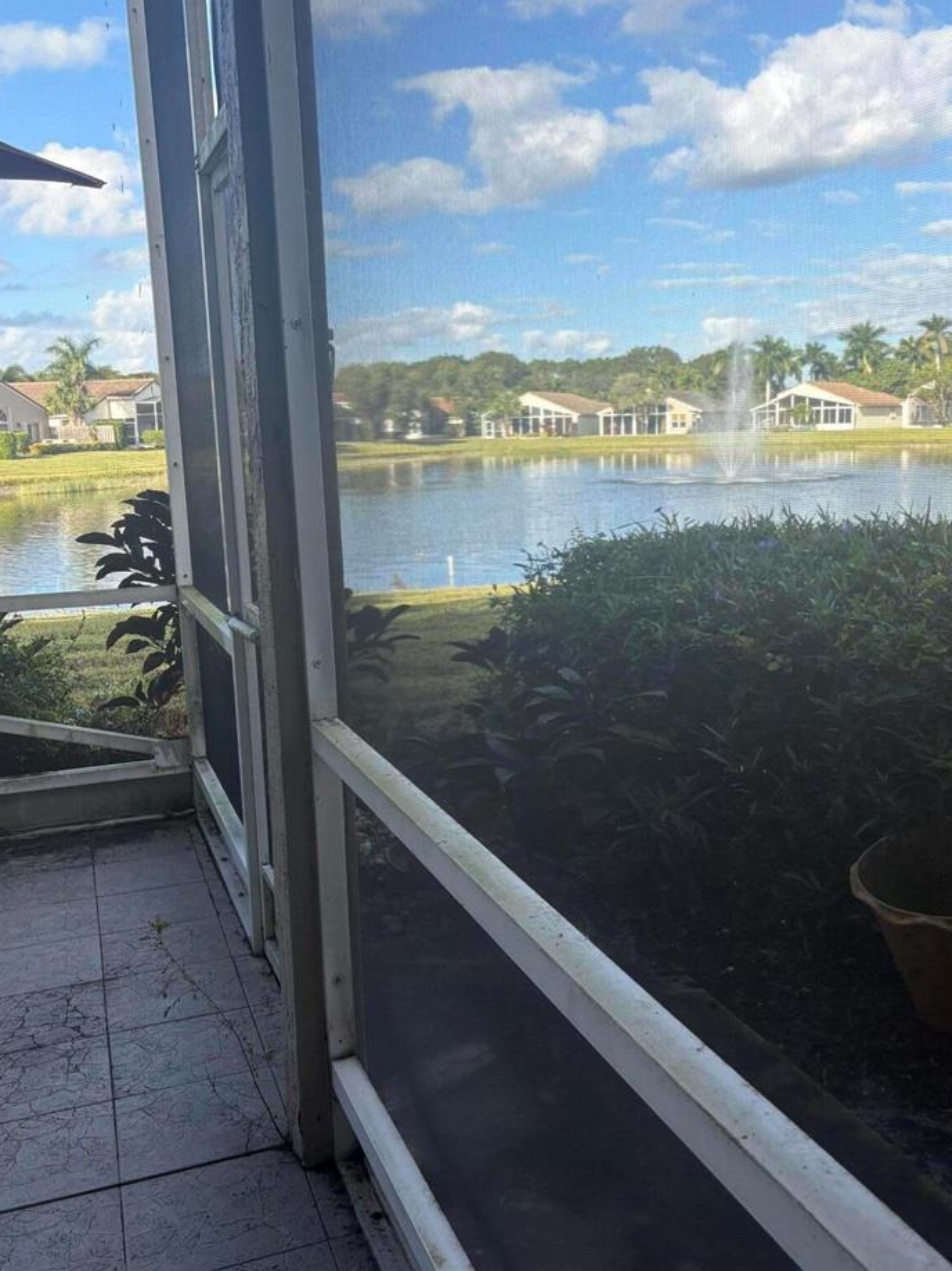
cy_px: 630
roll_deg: +1.2
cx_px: 573
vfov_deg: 54.0
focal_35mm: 34
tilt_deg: -6.4
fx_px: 1247
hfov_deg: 41.6
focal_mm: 5.96
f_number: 1.6
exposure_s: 1/945
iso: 50
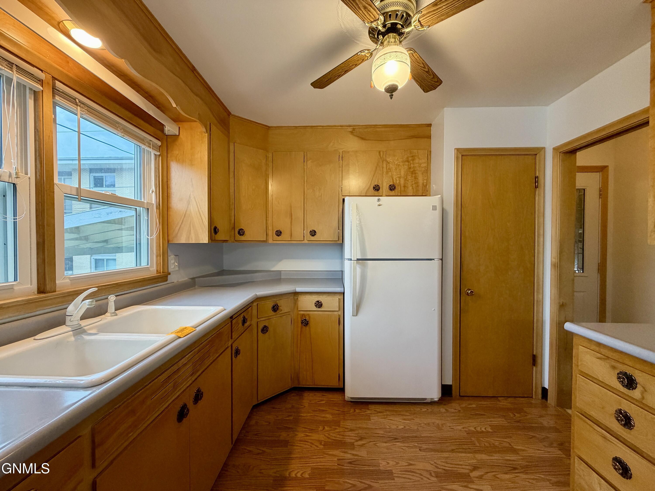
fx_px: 265
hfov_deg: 102.1
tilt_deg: -0.6
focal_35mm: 14
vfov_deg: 85.7
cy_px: 246
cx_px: 328
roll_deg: +0.3
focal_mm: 2.22
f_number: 2.2
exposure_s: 1/60
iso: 250
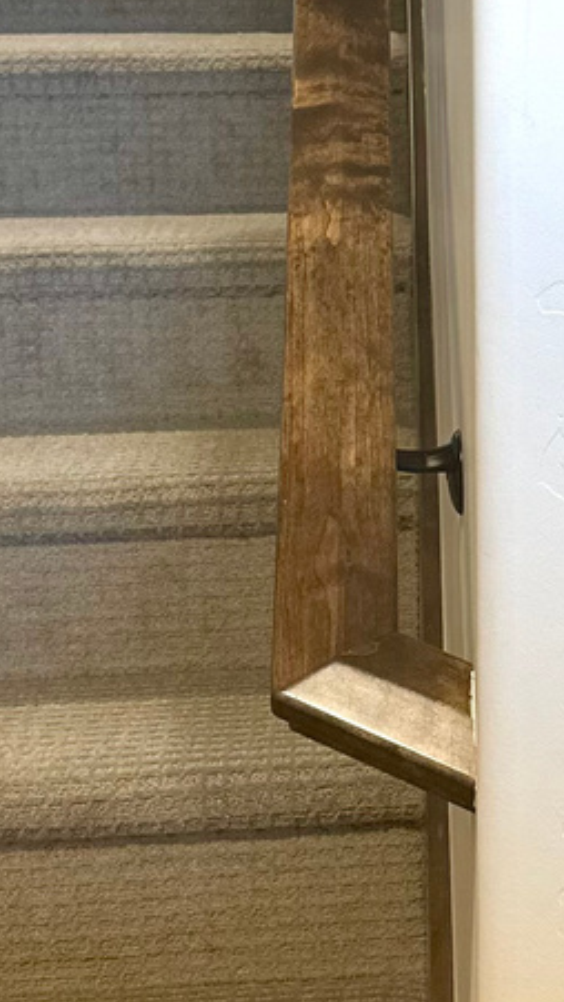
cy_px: 167
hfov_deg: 13.3
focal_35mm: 89
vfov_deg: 23.5
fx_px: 2364
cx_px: 626
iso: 125
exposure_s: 1/60
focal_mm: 6.86
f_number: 1.78
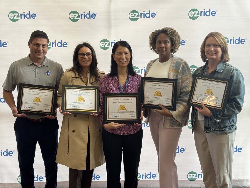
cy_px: 94
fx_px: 347
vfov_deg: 30.3
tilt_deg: -7.0
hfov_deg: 39.7
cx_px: 125
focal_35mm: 48
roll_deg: +0.7
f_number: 1.78
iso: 100
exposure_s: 1/110
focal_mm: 6.76
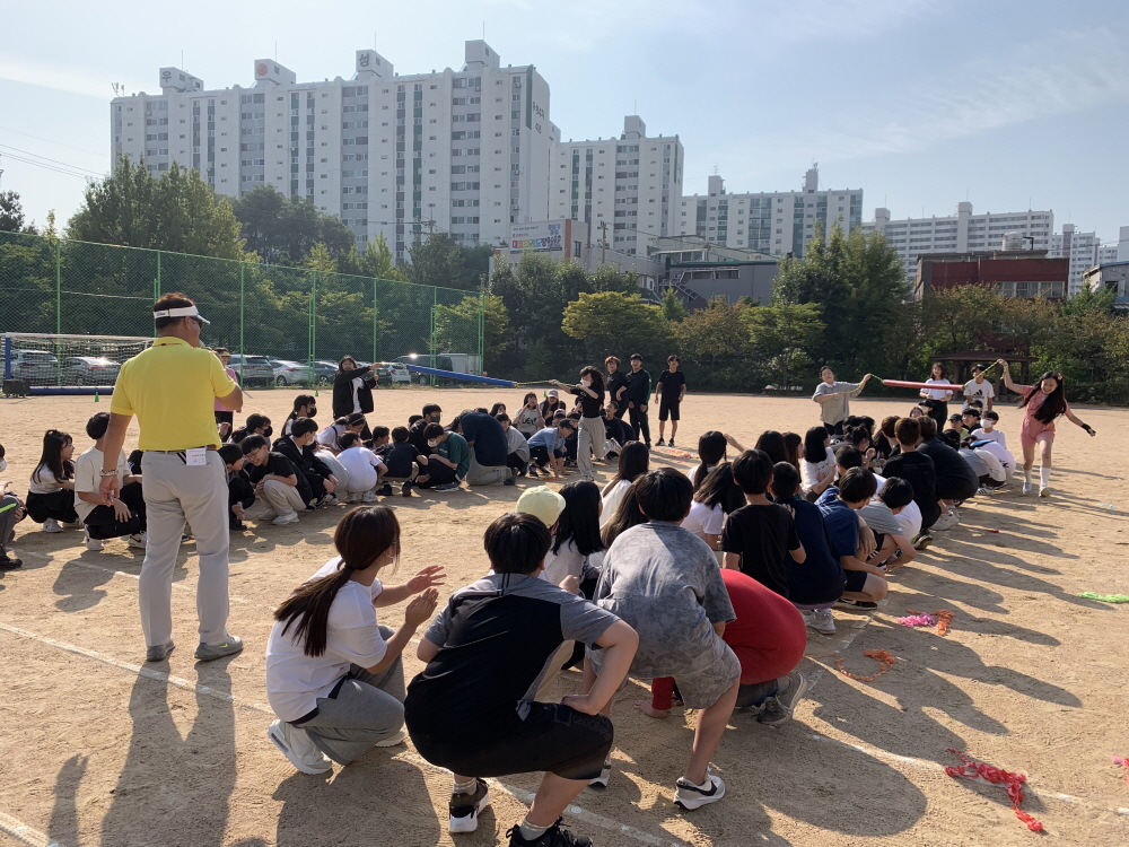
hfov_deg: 67.3
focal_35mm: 26
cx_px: 564
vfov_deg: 53.1
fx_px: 848
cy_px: 424
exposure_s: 1/2160
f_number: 1.8
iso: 25
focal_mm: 4.25
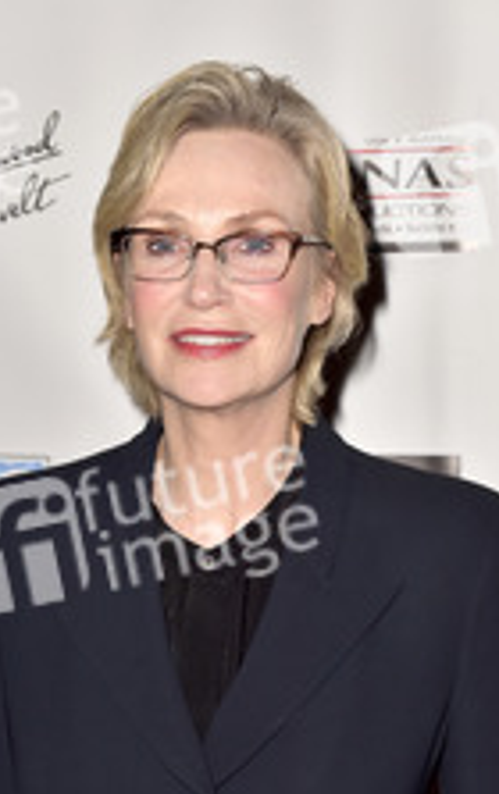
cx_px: 241
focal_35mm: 95
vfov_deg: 21.4
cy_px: 709
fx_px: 2060
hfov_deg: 13.8
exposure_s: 1/320
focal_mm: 52
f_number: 6.3
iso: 500
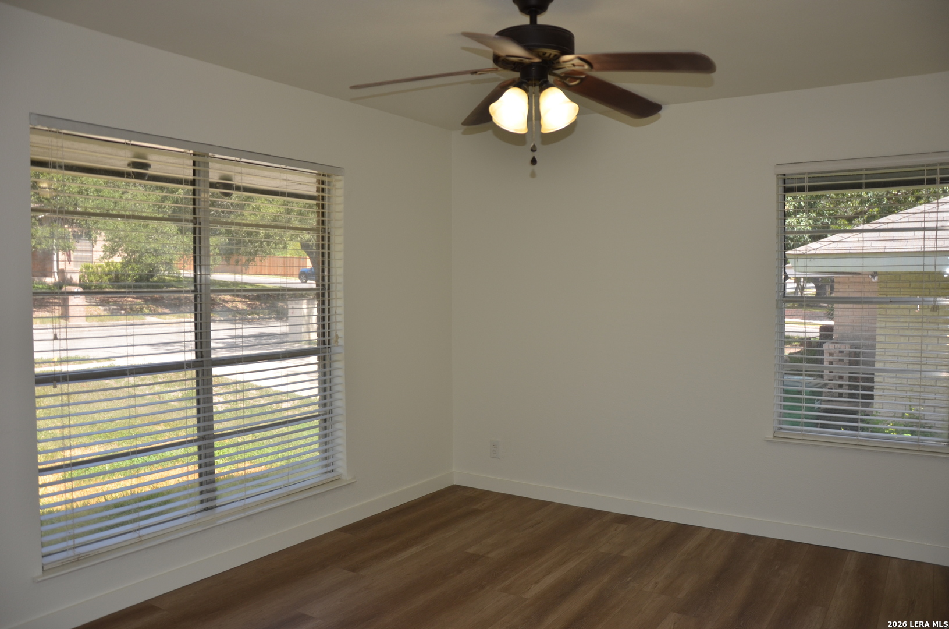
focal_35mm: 27
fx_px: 710
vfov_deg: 47.7
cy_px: 314
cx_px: 474
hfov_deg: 67.5
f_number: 3.5
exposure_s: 1/125
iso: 200
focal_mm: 18
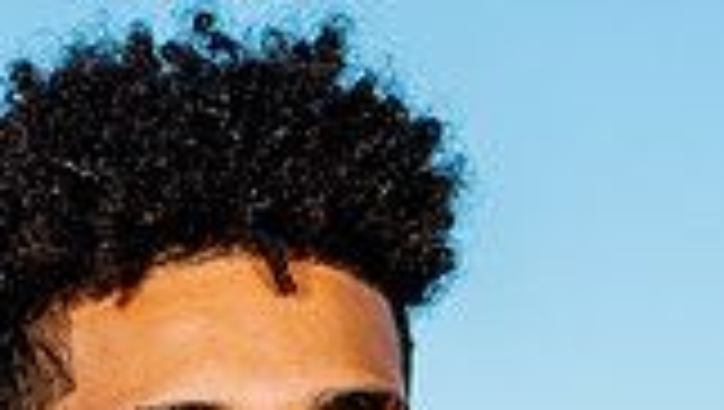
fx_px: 4459
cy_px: 1053
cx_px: 289
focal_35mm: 232
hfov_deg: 9.3
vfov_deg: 5.1
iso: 100
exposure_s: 1/125
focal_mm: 49
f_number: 8
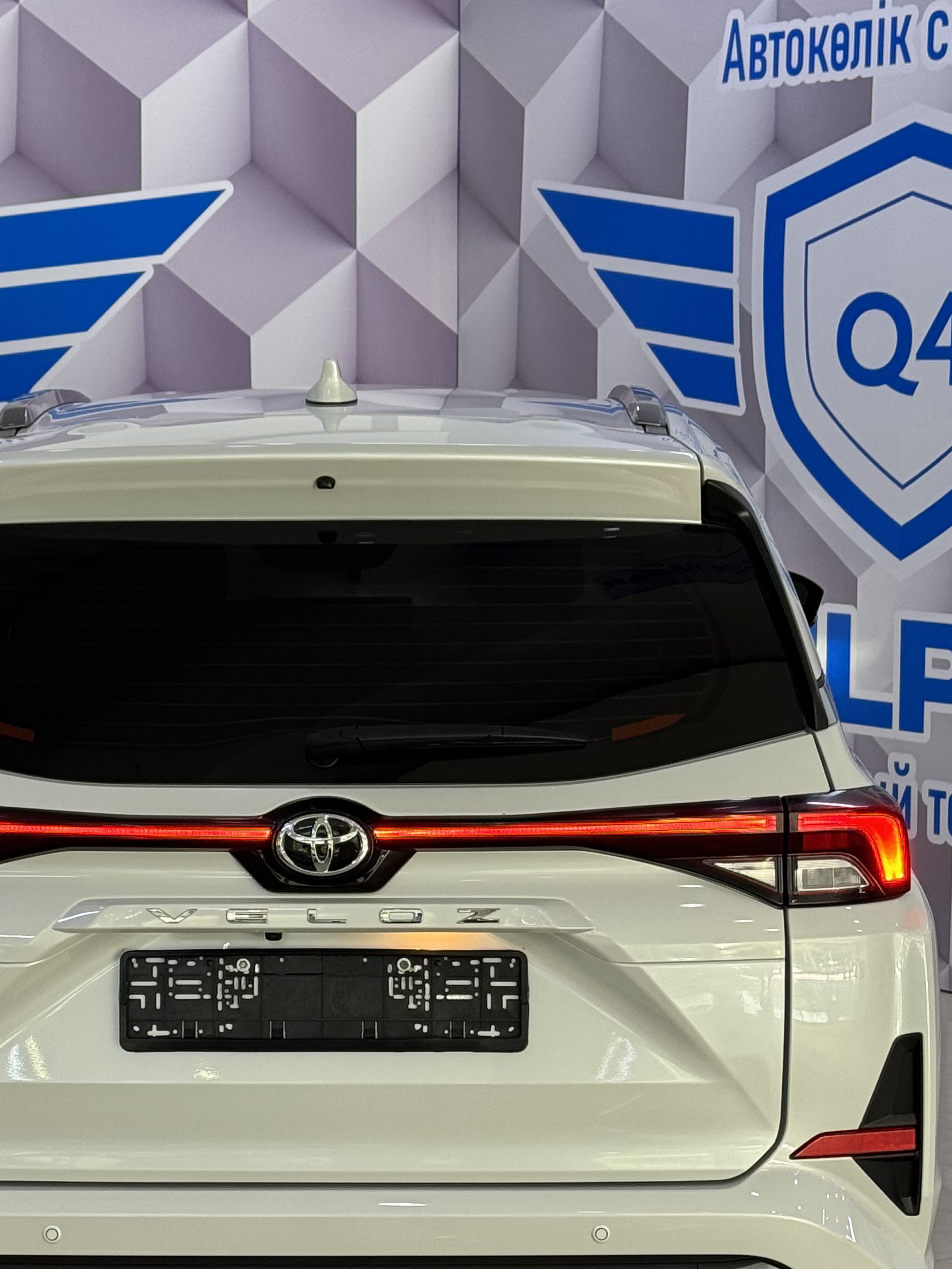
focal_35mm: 88
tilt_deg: -9.4
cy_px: 845
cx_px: 323
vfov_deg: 22.2
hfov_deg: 16.7
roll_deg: +0.3
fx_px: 3227
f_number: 1.78
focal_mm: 6.76
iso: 80
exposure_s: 1/100
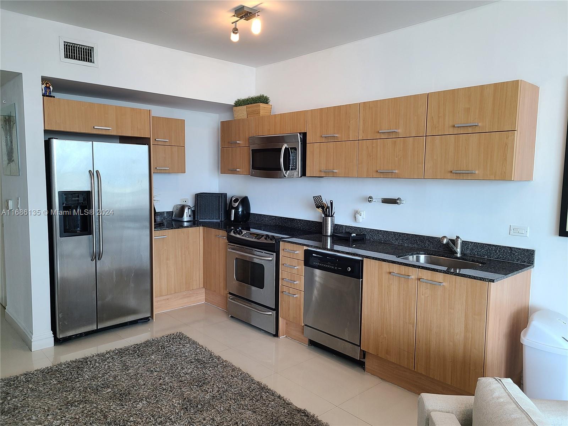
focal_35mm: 26
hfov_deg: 67.3
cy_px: 213
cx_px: 284
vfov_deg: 53.1
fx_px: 427
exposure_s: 1/60
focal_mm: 5.4
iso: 100
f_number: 1.8
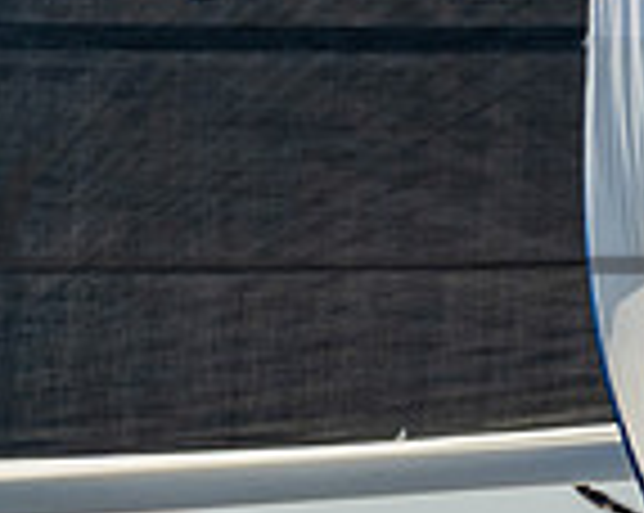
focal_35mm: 745
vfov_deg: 2.1
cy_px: 486
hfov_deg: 2.6
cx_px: -873
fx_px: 14180
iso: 320
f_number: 6.3
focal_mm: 125
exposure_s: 1/800
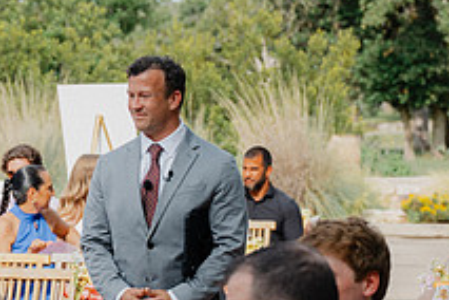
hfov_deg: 11.4
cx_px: 97
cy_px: 208
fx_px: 2245
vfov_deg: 7.6
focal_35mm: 180
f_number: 3.5
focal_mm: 66
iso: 125
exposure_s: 1/640
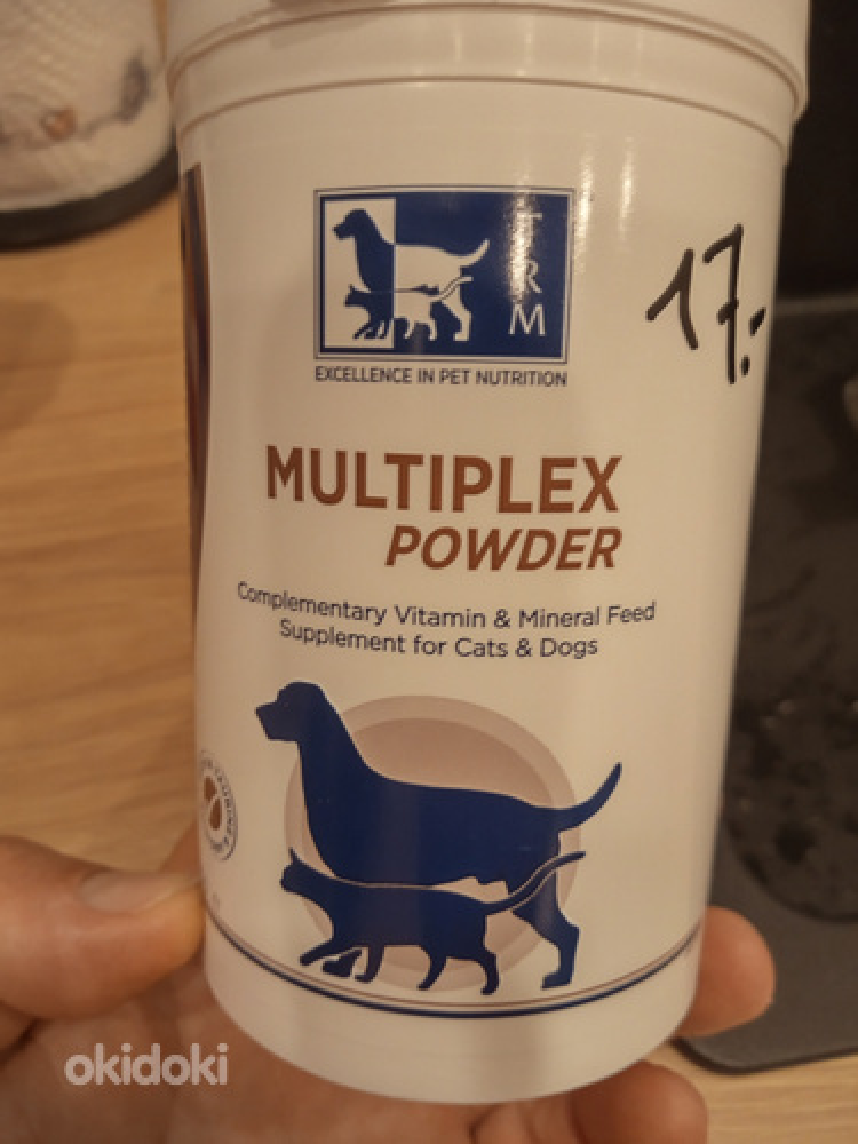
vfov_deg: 81.7
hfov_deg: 66.0
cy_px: 572
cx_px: 429
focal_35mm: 20
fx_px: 661
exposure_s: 1/25
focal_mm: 3.52
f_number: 2
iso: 484
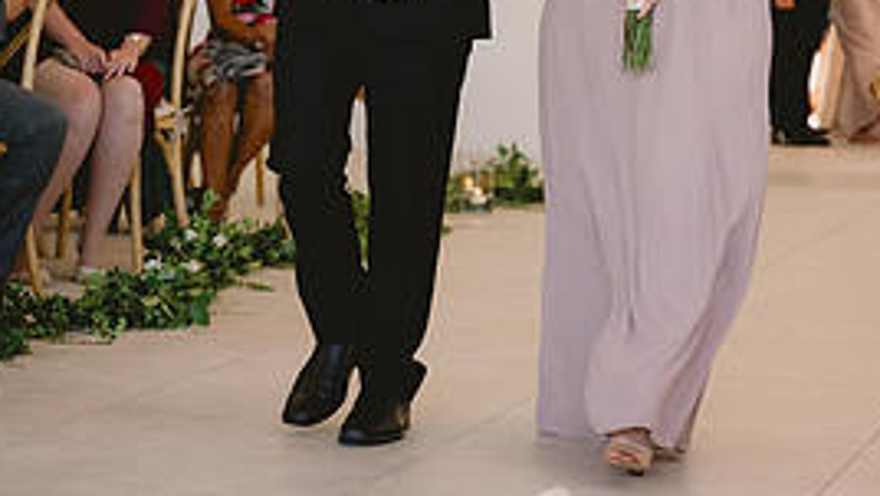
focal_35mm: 123
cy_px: -20
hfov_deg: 17.4
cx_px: 471
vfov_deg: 9.8
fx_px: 2871
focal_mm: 70
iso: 1250
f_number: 2.8
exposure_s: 1/640
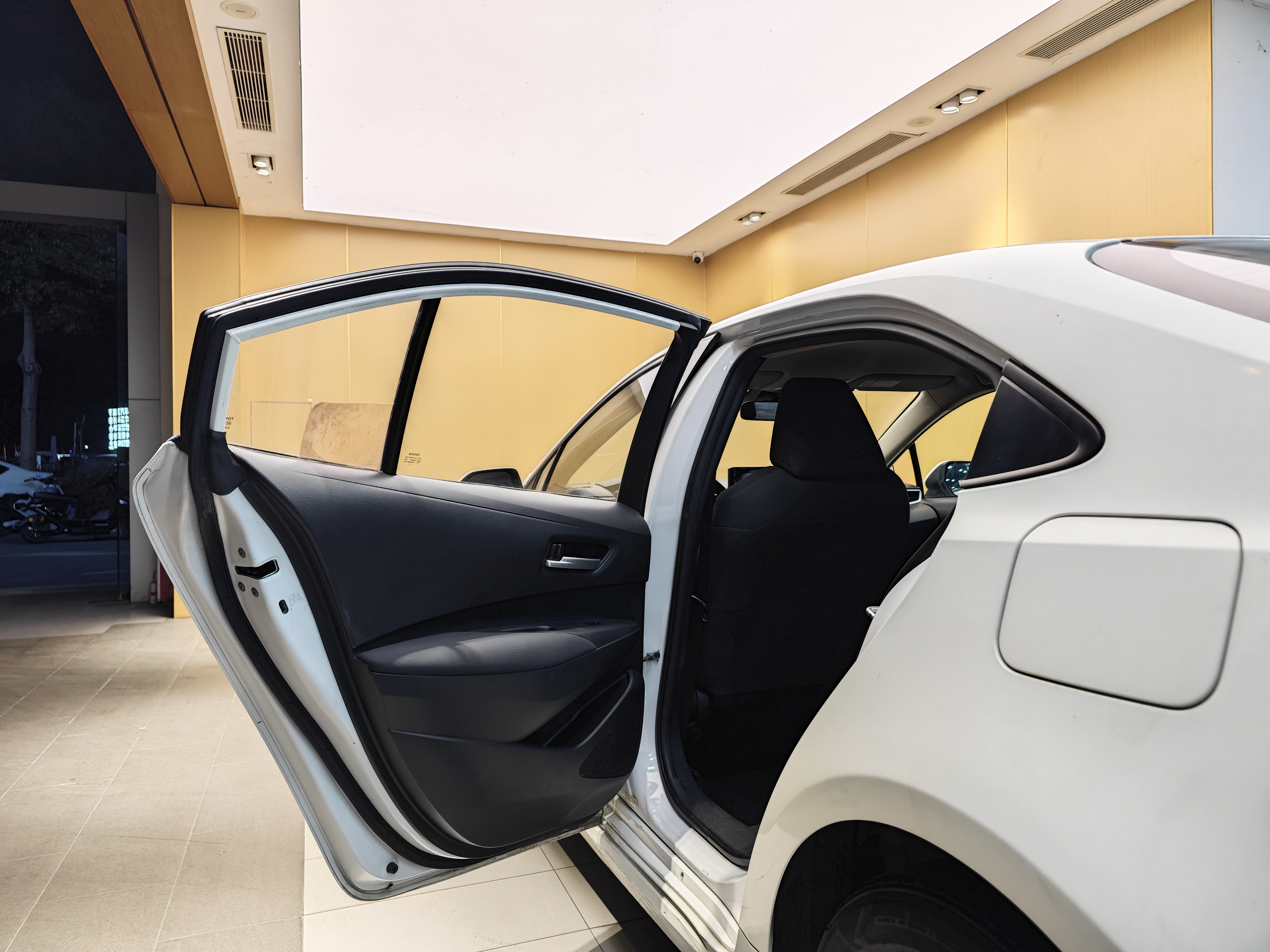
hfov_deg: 73.9
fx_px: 844
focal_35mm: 23
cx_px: 635
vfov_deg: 58.9
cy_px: 476
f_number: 1.9
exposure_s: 1/65.1
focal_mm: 8.7
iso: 400
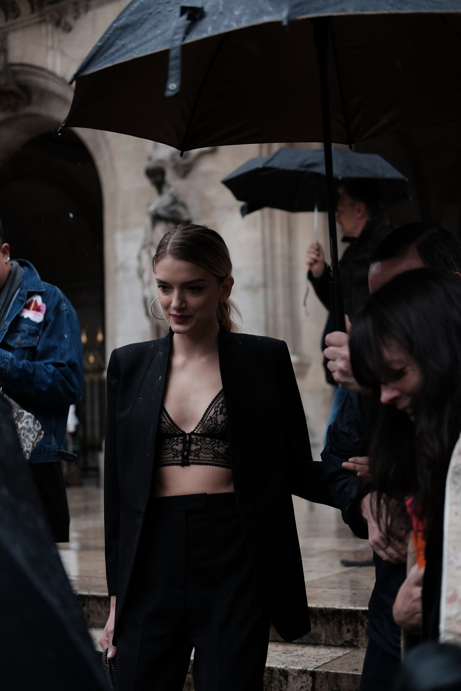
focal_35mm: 53
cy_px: 346
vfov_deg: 37.5
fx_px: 1018
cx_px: 230
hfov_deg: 25.5
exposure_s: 1/1000
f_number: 2
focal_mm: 35
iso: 800
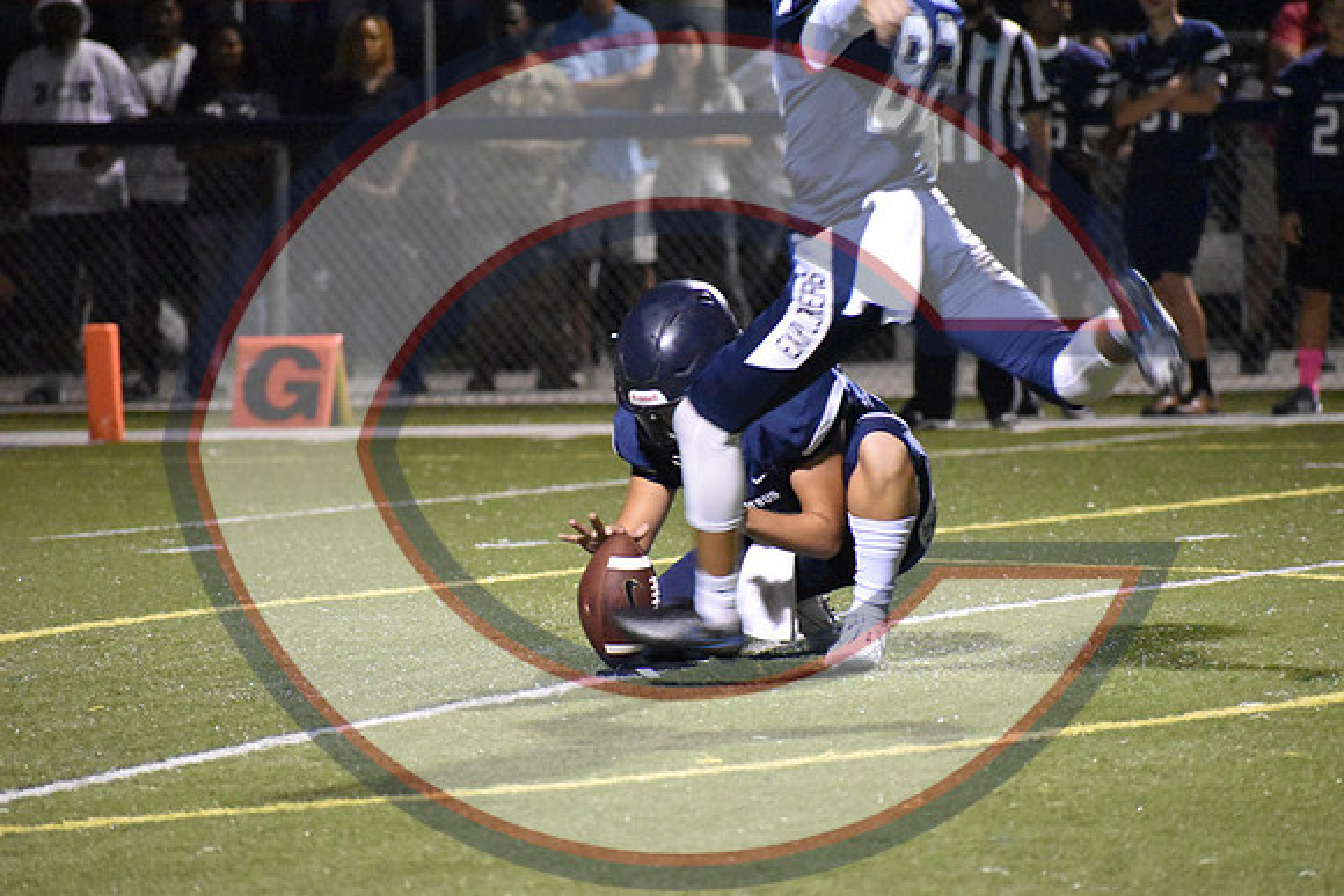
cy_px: 448
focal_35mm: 375
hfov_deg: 5.5
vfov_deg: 3.7
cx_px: 672
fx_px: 14003
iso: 12800
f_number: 6
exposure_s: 1/200
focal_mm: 250
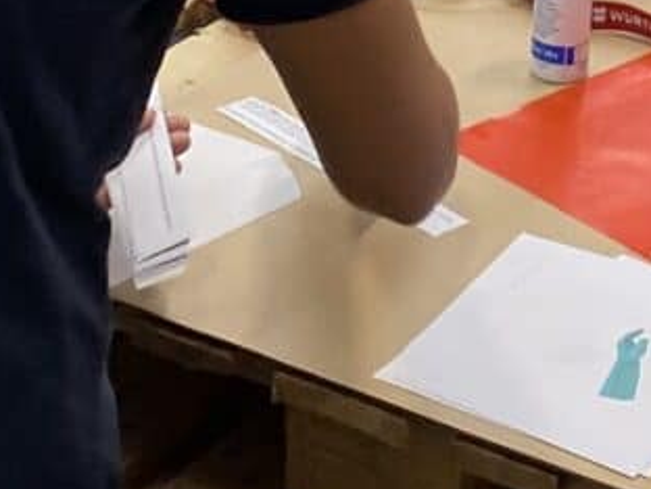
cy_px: -692
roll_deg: -4.1
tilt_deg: -12.1
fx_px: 3009
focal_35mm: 160
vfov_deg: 8.5
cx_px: 643
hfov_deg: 12.2
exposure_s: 1/65
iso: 125
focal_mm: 4.25
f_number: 1.8
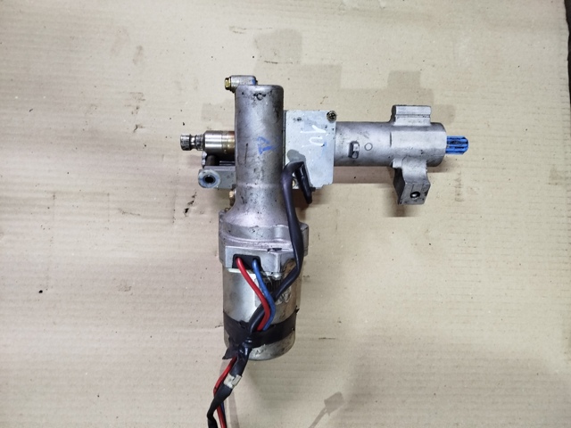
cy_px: 214
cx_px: 286
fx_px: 396
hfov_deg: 71.6
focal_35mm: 24
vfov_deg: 56.8
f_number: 1.7
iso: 800
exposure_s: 1/33
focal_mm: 5.31
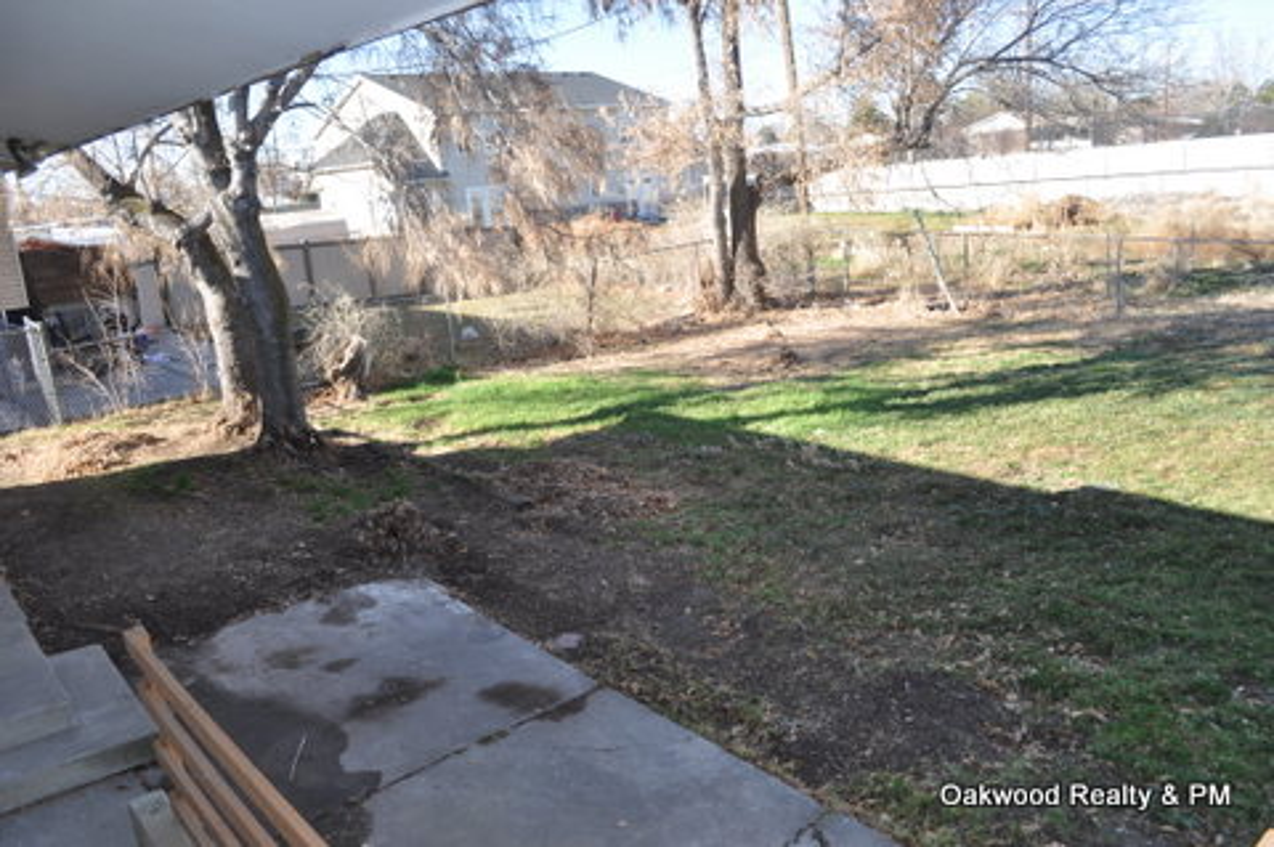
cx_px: 637
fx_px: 955
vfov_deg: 47.8
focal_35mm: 27
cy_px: 424
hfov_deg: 67.4
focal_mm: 18
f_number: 6.3
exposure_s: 1/200
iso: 200
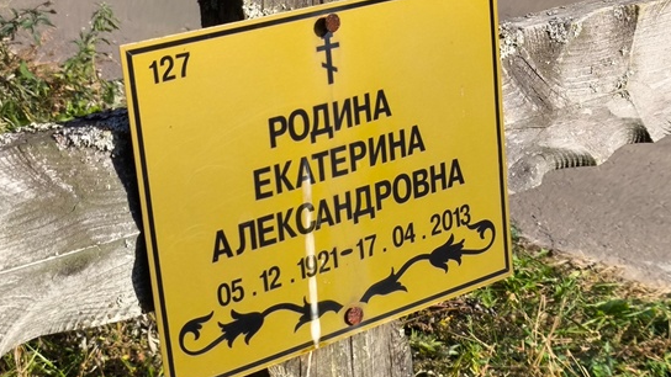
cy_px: 190
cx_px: 403
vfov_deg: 15.1
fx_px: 1423
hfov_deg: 26.5
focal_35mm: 80
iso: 50
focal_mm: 4.71
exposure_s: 1/624
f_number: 1.7
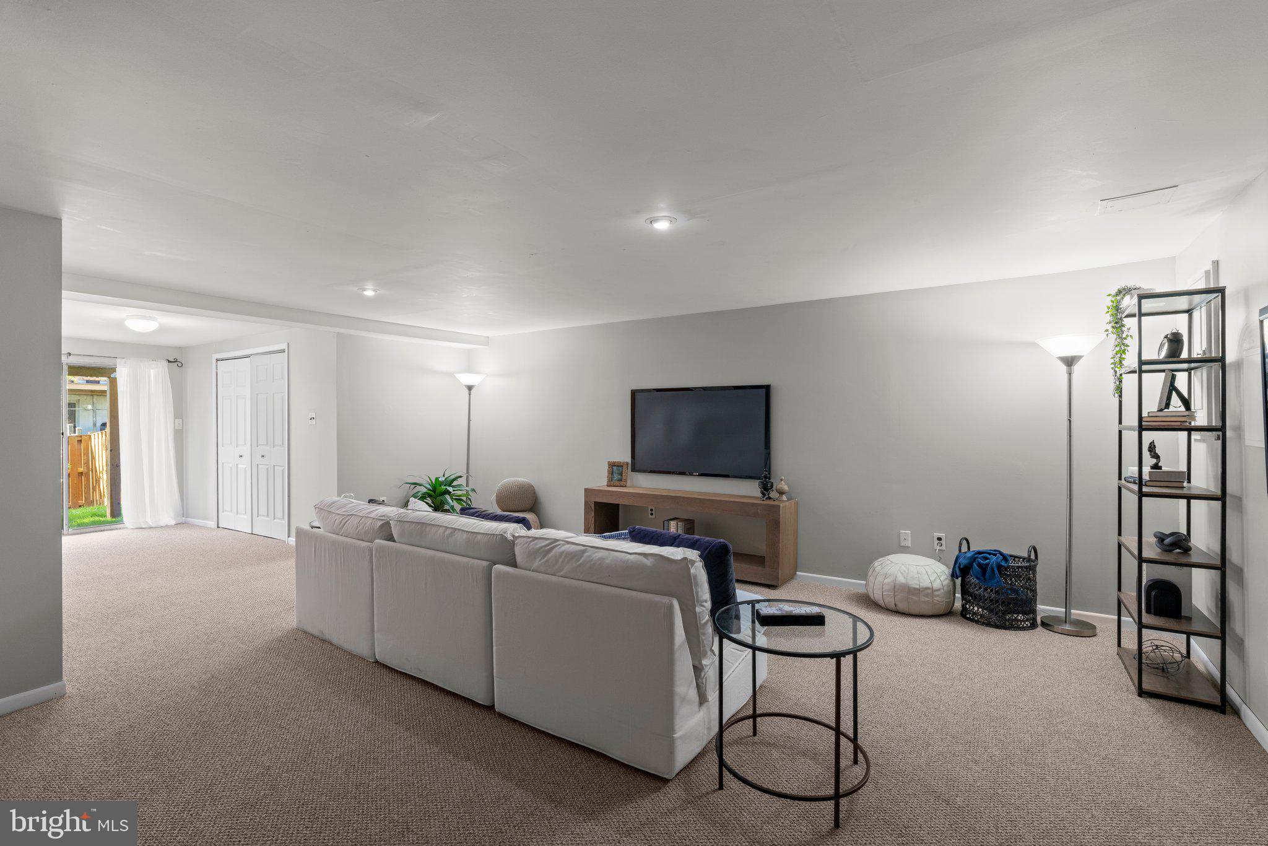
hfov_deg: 96.7
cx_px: 634
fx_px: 564
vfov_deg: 73.8
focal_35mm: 16
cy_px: 423
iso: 400
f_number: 8
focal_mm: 16
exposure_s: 1/2
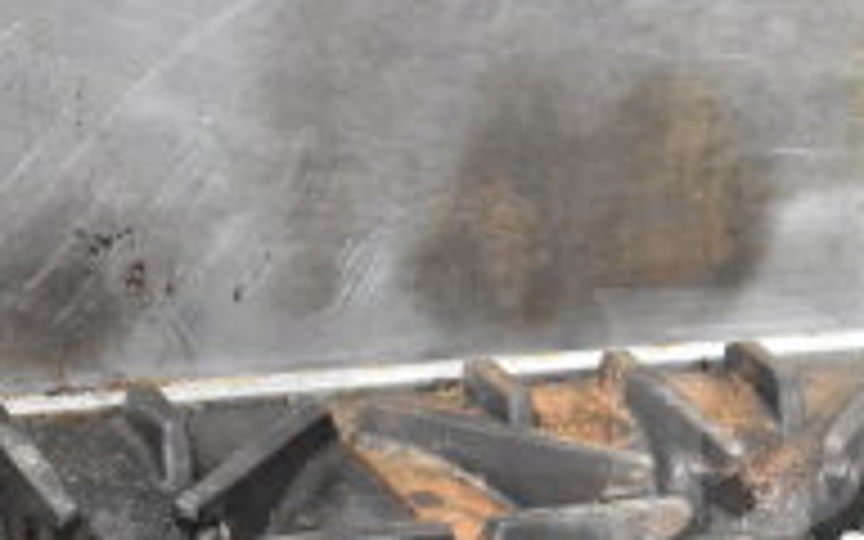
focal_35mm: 122
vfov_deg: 10.6
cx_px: 994
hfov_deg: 16.5
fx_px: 2864
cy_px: 646
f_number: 5
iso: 6400
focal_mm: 25
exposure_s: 1/100
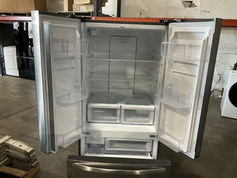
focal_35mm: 29
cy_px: 89
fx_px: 199
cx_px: 118
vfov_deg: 48.2
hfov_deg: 61.7
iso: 200
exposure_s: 1/60
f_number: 1.8
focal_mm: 3
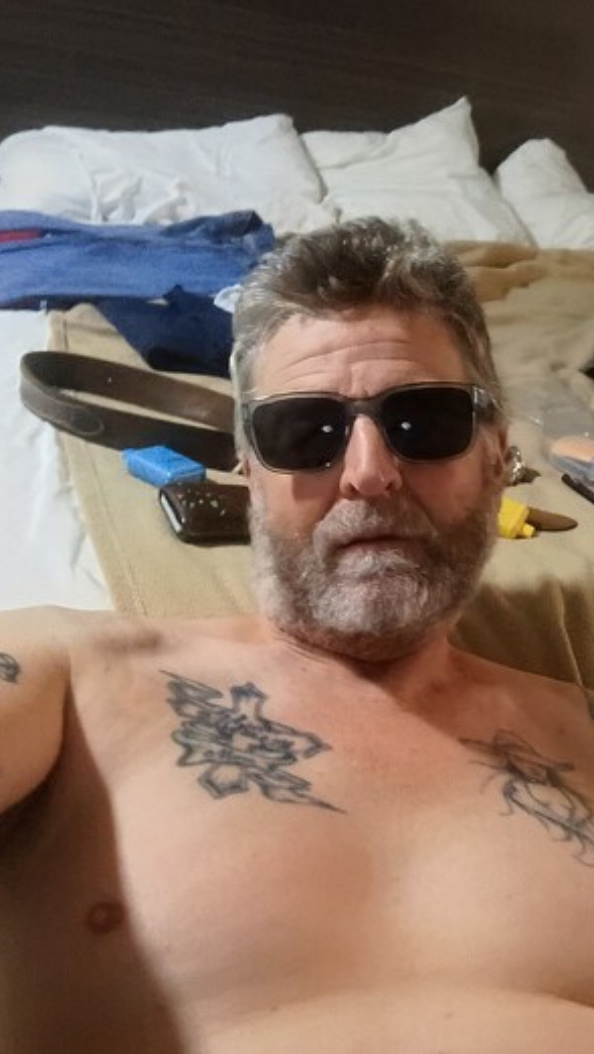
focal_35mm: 38
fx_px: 1063
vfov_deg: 52.8
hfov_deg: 30.3
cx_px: 489
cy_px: 526
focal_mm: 2.79
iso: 1607
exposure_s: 1/20
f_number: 2
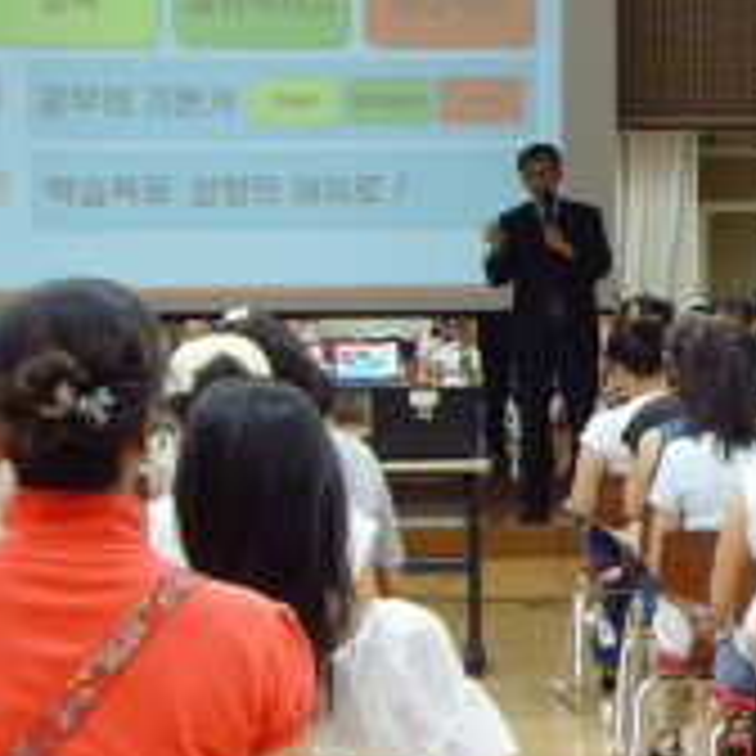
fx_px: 4126
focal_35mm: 167
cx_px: 972
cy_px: 272
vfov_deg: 10.5
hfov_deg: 10.3
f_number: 3.9
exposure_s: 1/15
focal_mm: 10.2
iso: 200
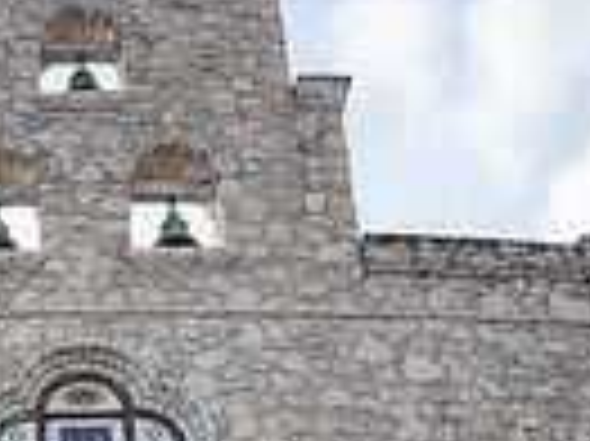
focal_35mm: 66
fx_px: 1124
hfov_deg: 27.7
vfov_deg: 16.4
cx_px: 0
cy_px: 909
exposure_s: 1/640
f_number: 2.8
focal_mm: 20
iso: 125
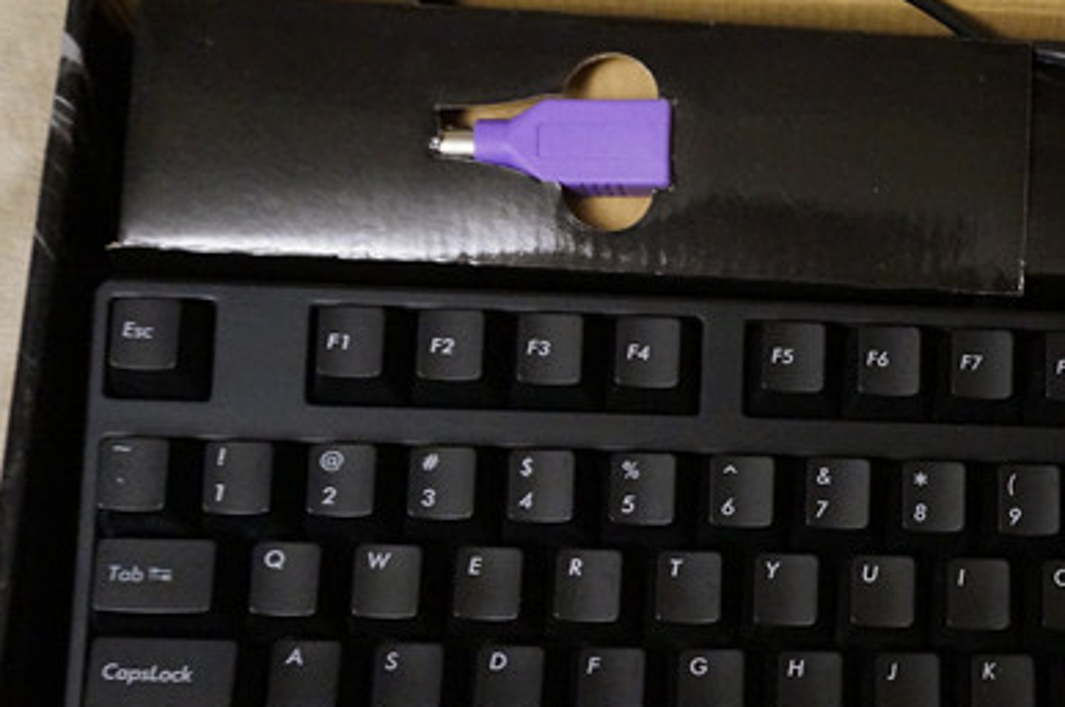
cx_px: 1002
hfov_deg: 30.7
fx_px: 1832
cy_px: 530
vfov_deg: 21.7
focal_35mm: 62
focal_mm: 20
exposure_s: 1/6
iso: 3200
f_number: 4
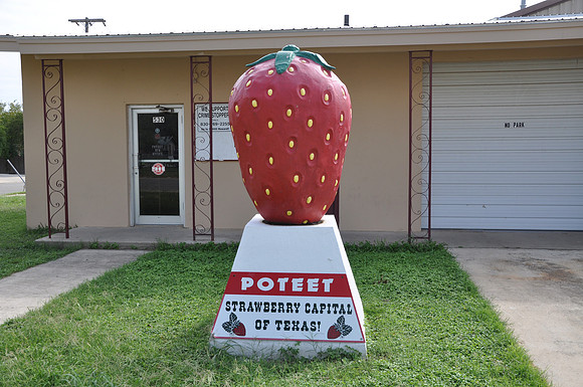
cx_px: 292
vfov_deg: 36.8
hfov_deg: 53.2
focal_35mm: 36
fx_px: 582
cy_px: 194
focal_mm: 24
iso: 200
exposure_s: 1/200
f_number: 7.1
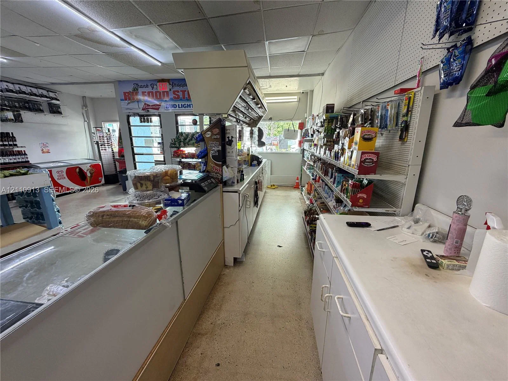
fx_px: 205
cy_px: 190
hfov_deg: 102.1
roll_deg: +0.3
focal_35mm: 14
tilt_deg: -14.4
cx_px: 254
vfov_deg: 85.7
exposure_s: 1/120
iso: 160
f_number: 2.2
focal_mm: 2.22
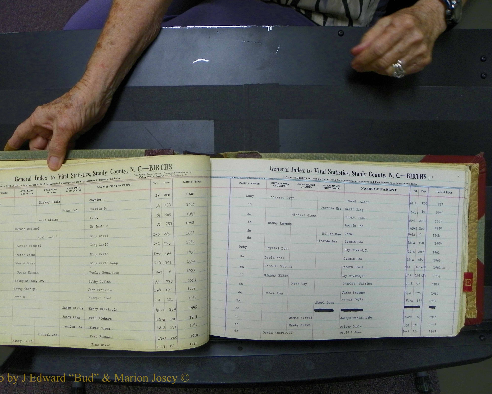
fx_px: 408
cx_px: 221
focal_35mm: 28
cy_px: 198
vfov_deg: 51.5
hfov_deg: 62.1
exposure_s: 1/30
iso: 100
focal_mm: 4.6
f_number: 2.8
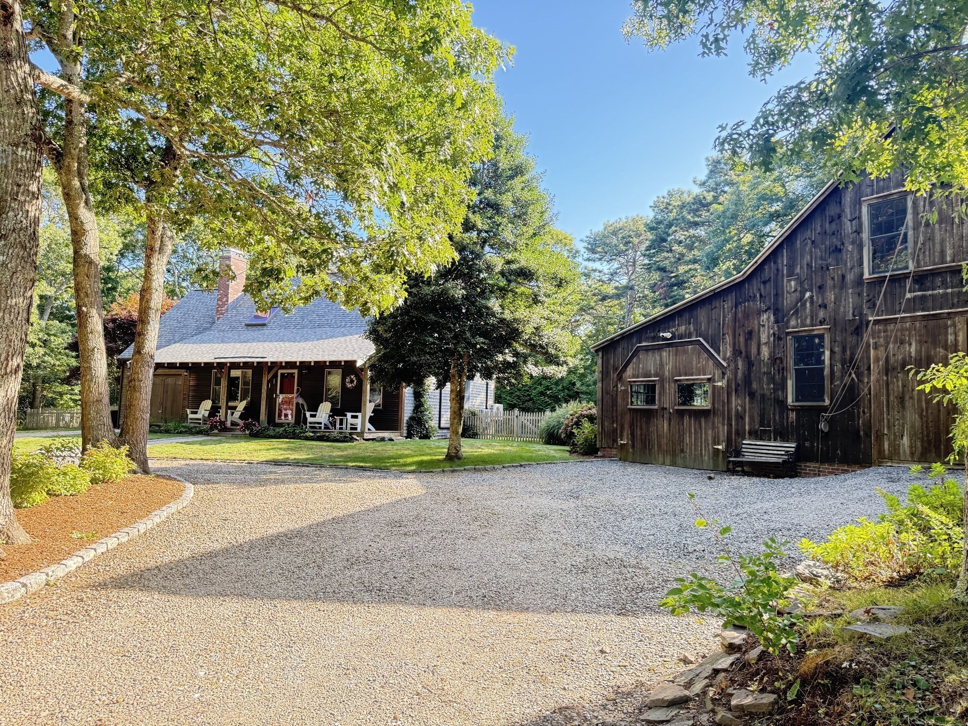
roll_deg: -1.5
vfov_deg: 56.8
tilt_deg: +5.2
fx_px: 671
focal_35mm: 24
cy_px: 363
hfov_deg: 71.6
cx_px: 484
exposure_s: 1/243
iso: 160
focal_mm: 6.76
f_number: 1.78
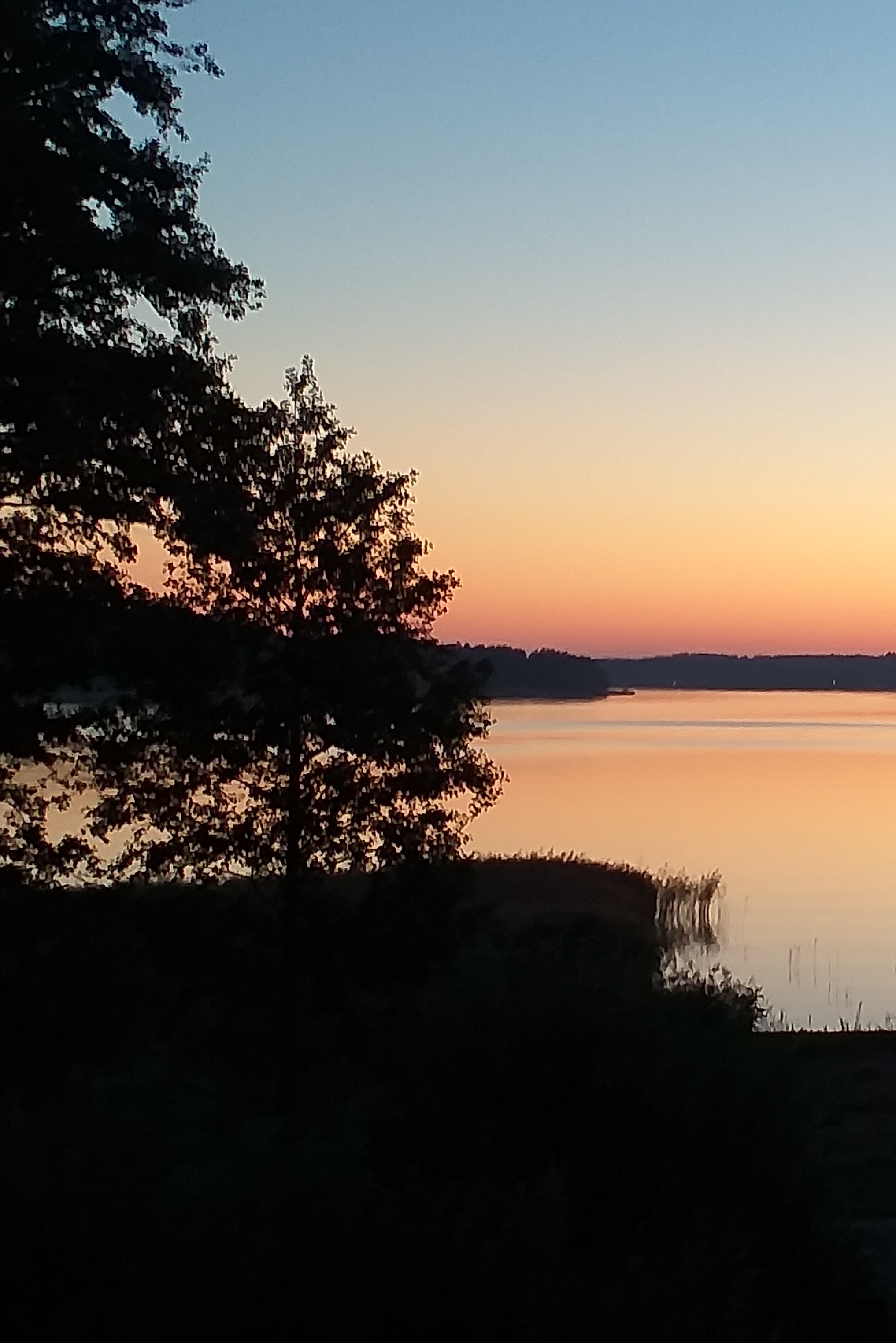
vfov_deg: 50.7
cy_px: 666
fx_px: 1419
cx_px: 903
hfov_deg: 32.2
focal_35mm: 38
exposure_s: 1/17
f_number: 1.9
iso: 125
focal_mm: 3.6
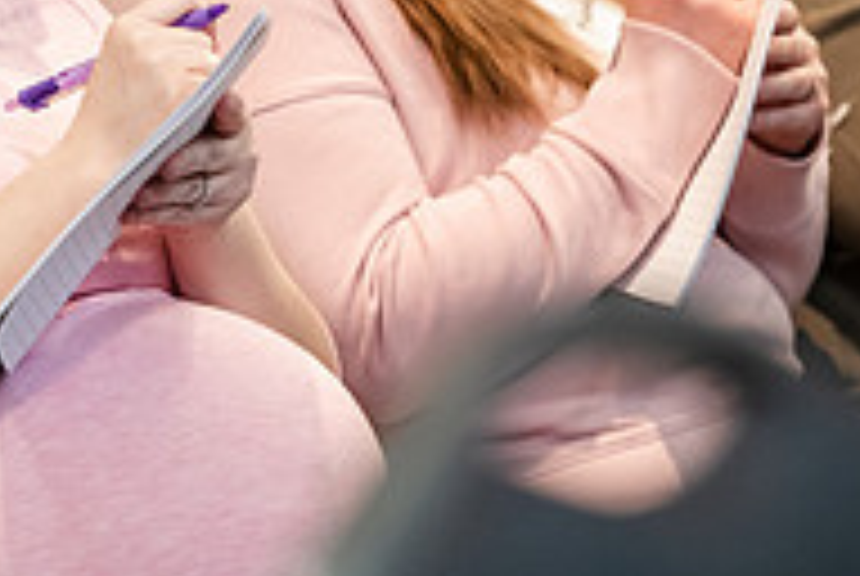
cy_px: -250
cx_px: 23
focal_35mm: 440
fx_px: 10527
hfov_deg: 4.7
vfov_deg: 3.1
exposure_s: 1/200
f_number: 3.2
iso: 2000
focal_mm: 145
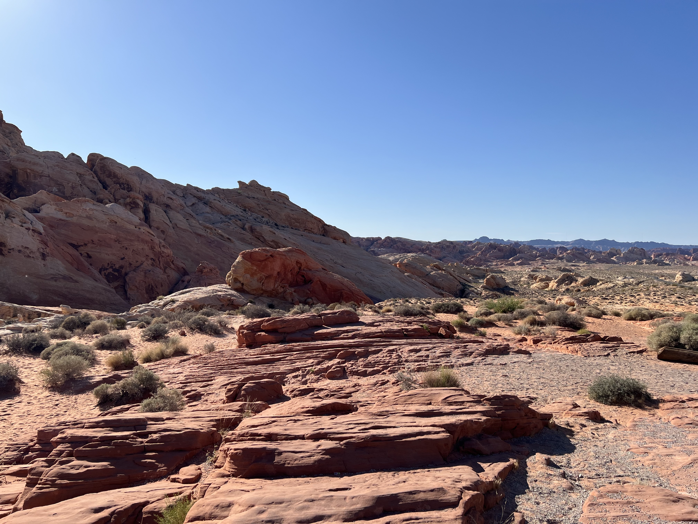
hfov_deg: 67.3
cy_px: 262
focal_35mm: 26
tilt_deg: -1.9
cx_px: 349
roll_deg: -0.8
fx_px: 524
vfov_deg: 53.1
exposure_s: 1/6579
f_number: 1.5
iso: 50
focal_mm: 5.7
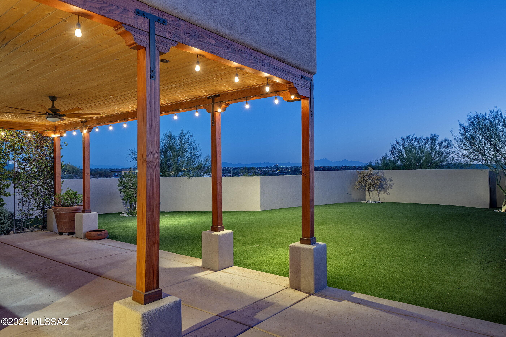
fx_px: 337
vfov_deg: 53.1
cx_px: 253
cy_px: 168
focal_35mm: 24
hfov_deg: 73.8
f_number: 7.1
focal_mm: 24
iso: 100
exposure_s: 4
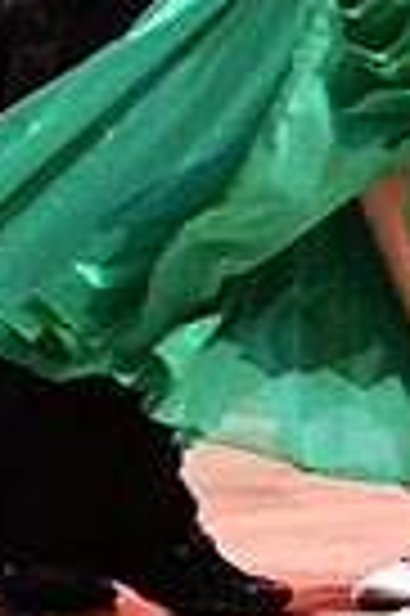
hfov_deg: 1.9
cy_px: -423
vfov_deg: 2.8
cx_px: 405
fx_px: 12656
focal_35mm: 739
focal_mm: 175
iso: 1600
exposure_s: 1/320
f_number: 3.2
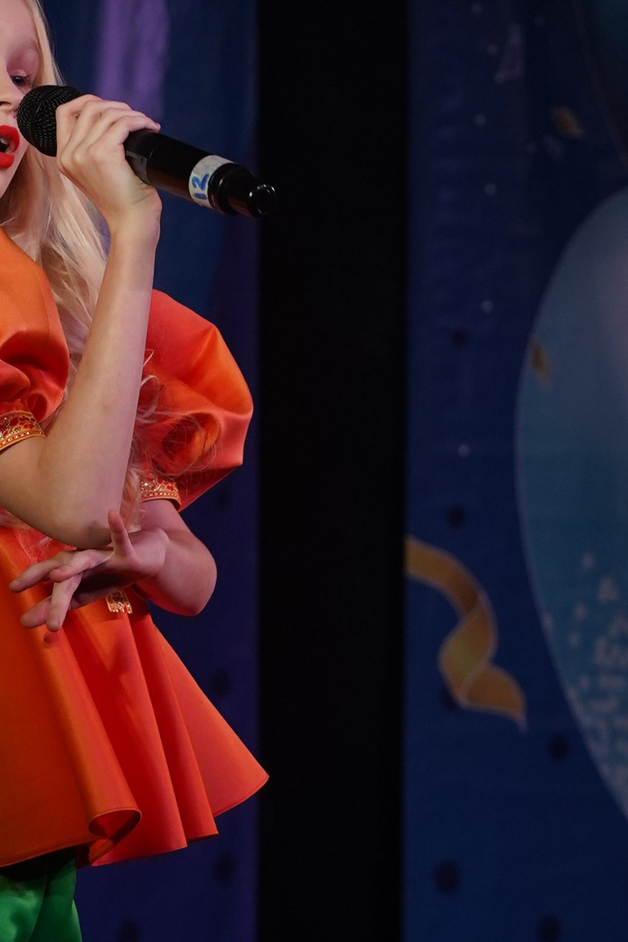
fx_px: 6098
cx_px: 121
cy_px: 714
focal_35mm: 233
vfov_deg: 8.8
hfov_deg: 5.9
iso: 1600
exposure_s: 1/400
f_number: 4.5
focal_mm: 70
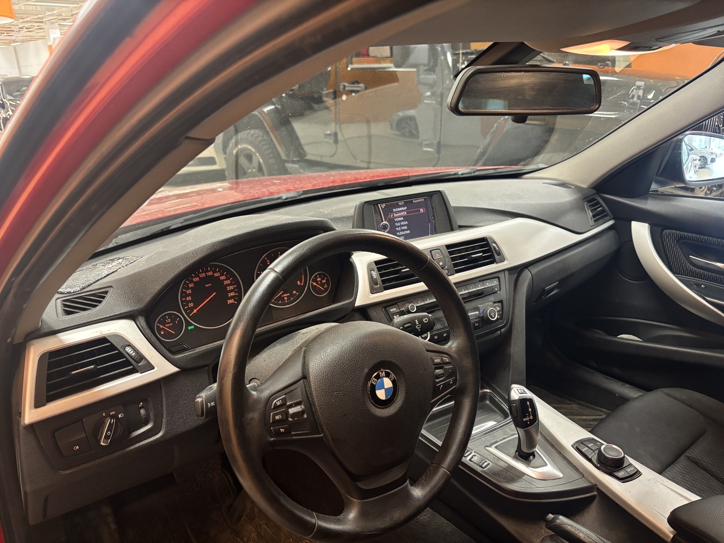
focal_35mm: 26
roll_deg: +1.5
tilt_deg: -20.2
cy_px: 272
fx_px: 544
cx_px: 362
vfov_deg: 53.1
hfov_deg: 67.3
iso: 400
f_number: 1.6
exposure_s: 1/33
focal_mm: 5.96
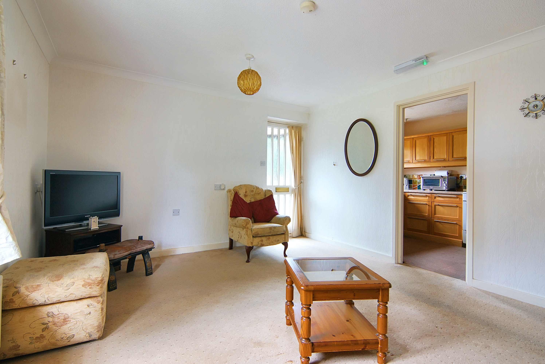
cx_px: 272
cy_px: 182
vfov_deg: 72.1
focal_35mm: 16
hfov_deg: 95.0
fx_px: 250
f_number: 11
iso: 100
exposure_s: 2
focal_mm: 11
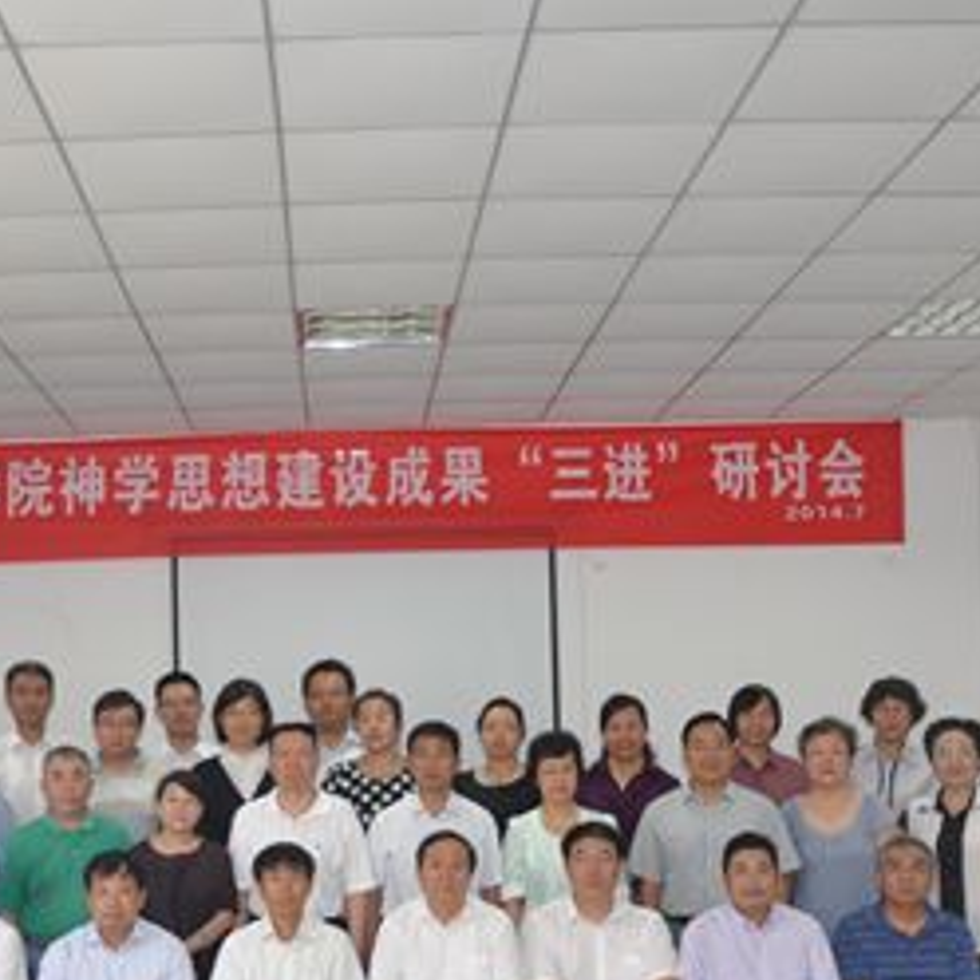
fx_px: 1537
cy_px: 670
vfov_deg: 34.9
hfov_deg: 34.9
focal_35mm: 48
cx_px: 308
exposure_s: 1/60
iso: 640
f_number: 4
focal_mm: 18
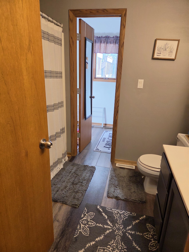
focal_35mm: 23
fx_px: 167
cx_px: 94
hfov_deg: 58.9
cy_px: 126
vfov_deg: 73.9
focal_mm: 5.4
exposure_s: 1/120
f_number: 1.8
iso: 200
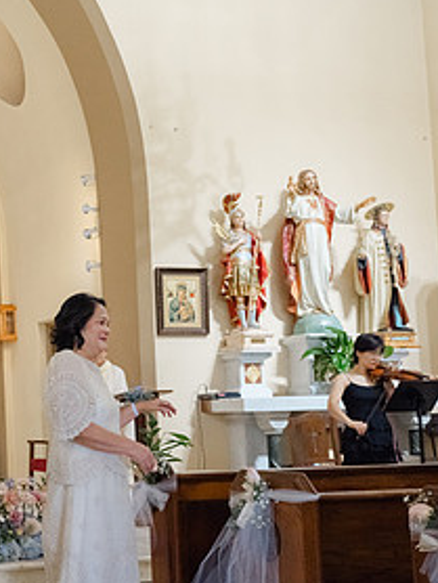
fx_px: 926
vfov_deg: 34.7
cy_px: 361
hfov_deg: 23.4
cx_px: -139
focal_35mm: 55
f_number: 3.5
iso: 6400
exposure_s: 1/240
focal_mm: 30
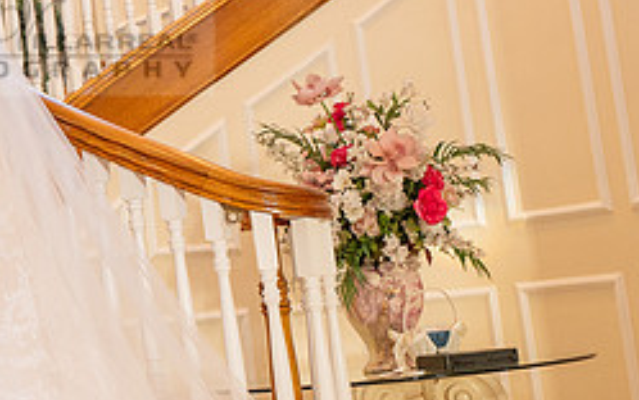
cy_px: 154
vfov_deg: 16.5
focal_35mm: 79
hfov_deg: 25.0
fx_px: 1377
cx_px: 10
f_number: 2.8
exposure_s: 1/160
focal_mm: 24
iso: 640
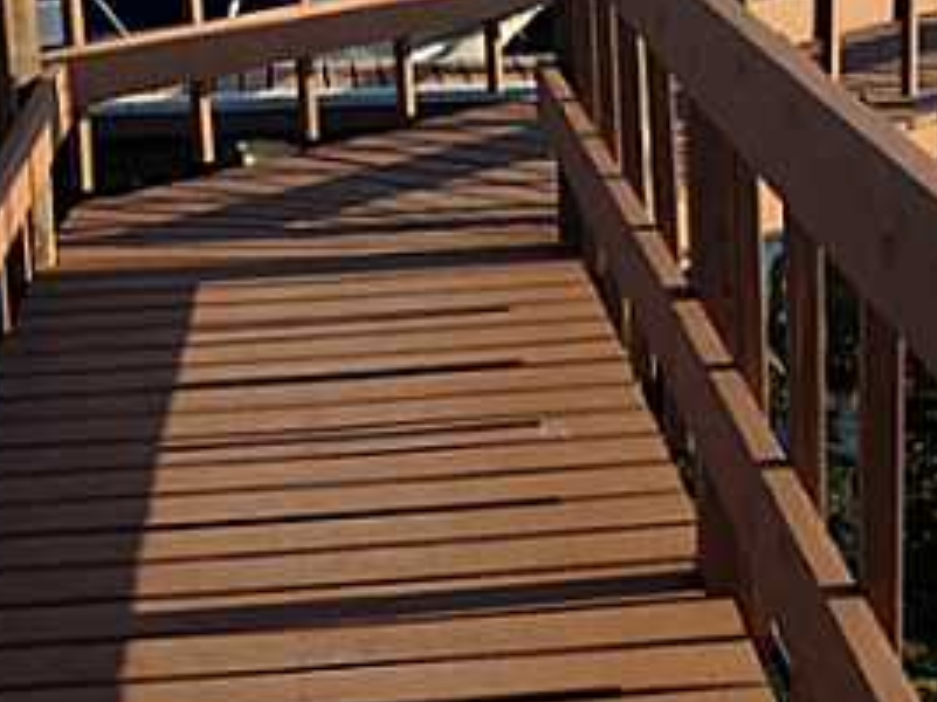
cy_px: 340
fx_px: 2679
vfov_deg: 14.9
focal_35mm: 99
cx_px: 565
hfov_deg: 19.8
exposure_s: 1/985
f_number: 2.4
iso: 50
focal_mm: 4.12
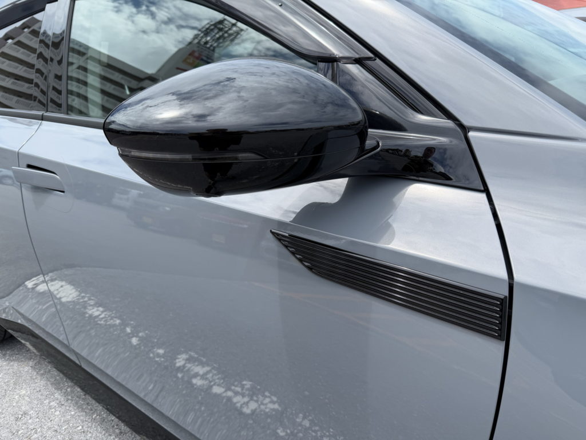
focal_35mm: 24
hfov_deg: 71.6
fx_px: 406
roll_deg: +4.8
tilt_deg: -18.4
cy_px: 220
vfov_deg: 56.8
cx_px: 293
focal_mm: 6.76
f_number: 1.78
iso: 80
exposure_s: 1/2525
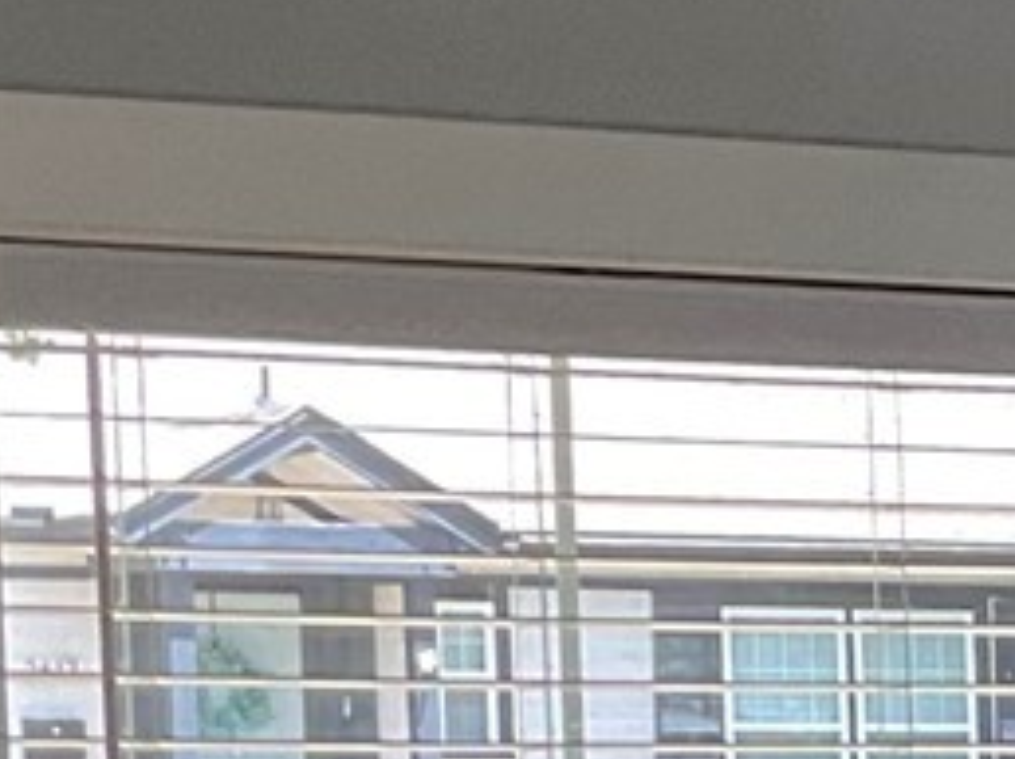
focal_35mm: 216
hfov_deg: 8.6
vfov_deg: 6.7
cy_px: 1325
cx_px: 2164
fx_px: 6328
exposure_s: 1/120
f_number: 1.8
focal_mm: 3
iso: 40
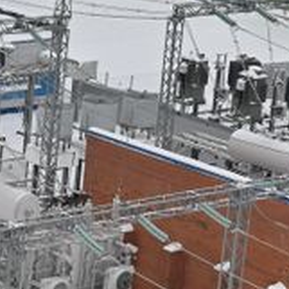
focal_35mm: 196
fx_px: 1851
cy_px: 250
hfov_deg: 8.7
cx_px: -178
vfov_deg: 8.9
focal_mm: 53
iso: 160
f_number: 8
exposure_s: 1/160
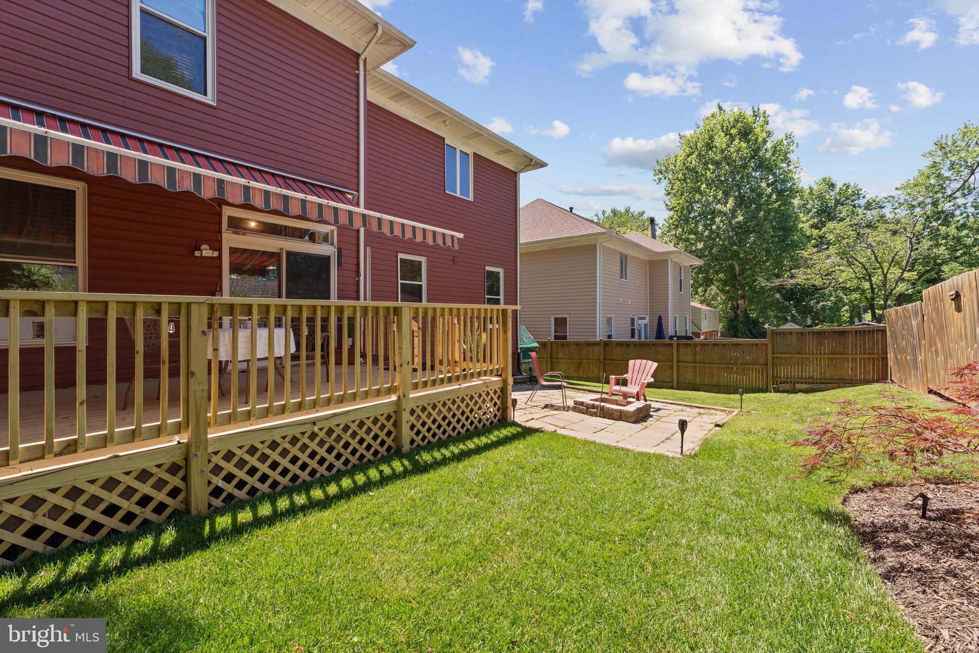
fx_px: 416
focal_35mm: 15
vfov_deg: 76.2
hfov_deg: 99.3
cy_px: 326
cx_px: 490
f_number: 8
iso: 100
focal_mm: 15.3
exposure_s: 1/100
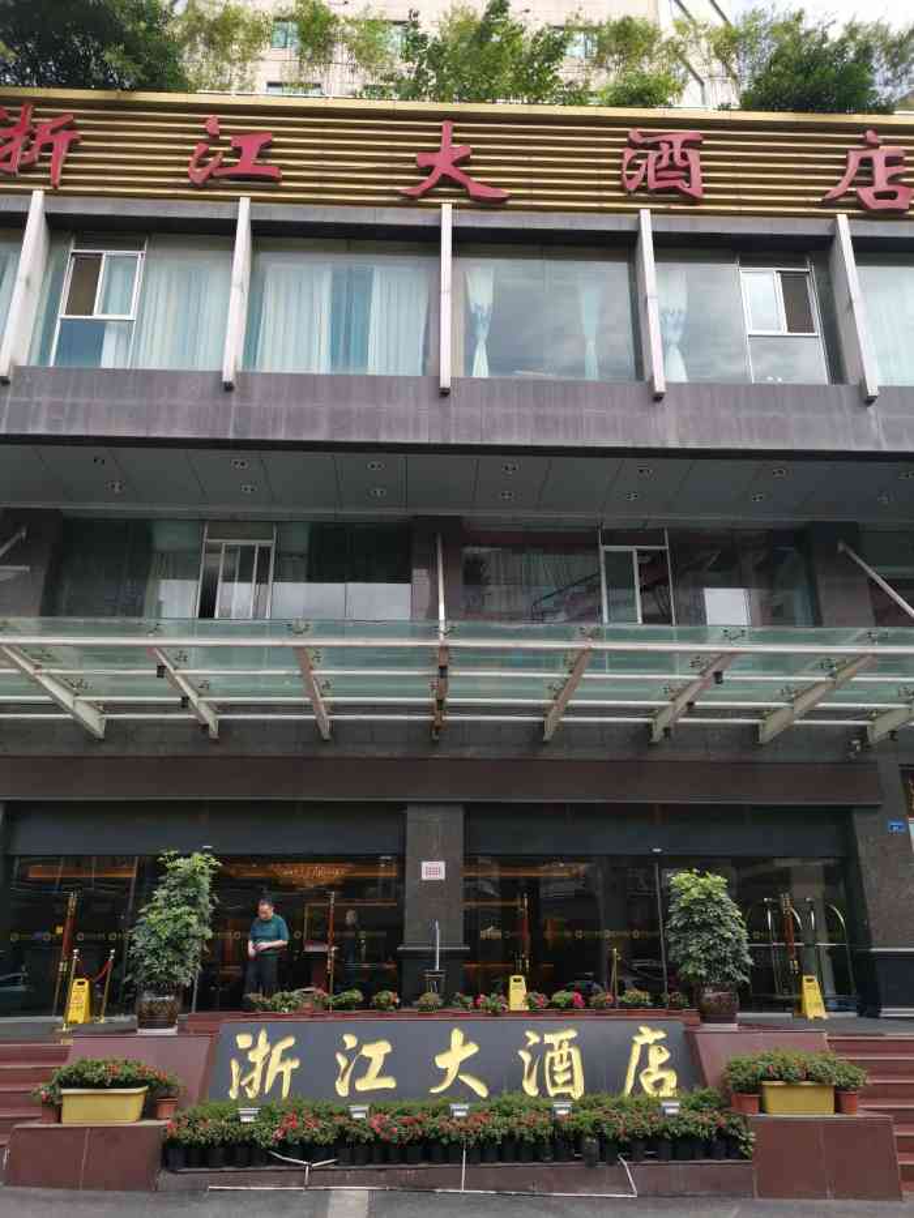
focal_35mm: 27
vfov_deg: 65.3
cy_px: 609
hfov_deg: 51.4
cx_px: 457
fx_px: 950
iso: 50
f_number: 1.8
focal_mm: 5.58
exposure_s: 1/909
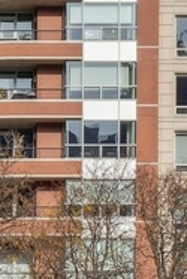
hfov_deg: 6.4
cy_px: -161
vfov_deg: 9.6
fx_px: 1618
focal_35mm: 208
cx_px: -202
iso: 200
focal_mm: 24
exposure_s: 1/400
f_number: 8
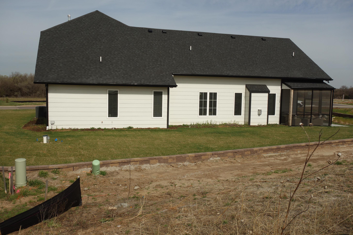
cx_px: 176
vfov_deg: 38.9
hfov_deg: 55.8
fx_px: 333
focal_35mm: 34
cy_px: 118
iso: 125
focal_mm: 12.62
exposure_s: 1/800
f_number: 6.3
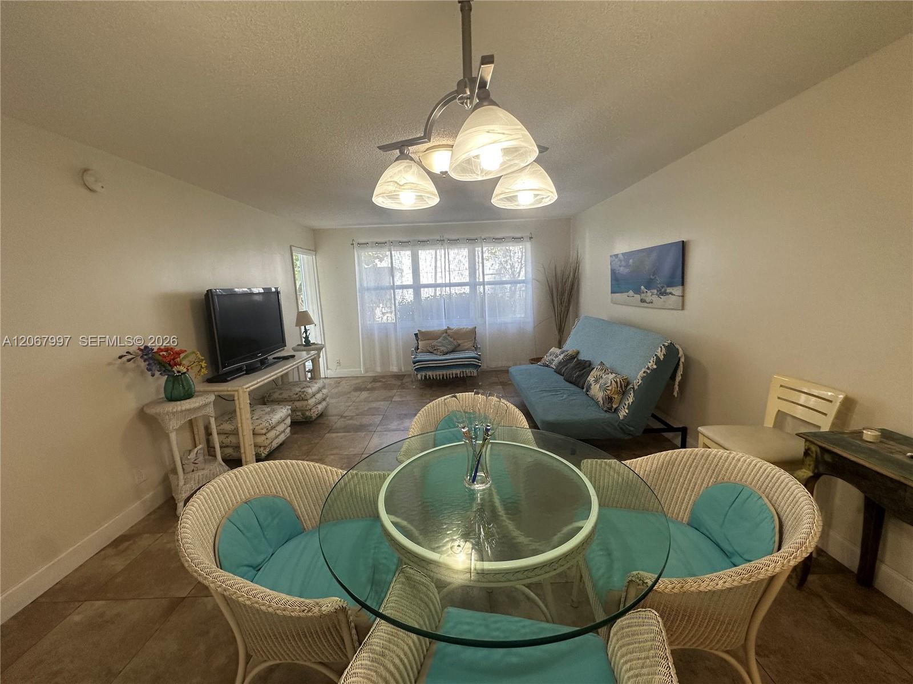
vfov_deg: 85.7
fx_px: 369
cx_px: 456
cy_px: 342
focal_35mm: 14
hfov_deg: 102.1
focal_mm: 2.22
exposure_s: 1/120
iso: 125
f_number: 2.2
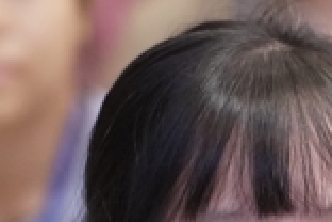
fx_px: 8631
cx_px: 314
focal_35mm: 936
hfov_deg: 2.2
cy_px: 425
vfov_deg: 1.5
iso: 5000
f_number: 2.8
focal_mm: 150
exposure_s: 1/160
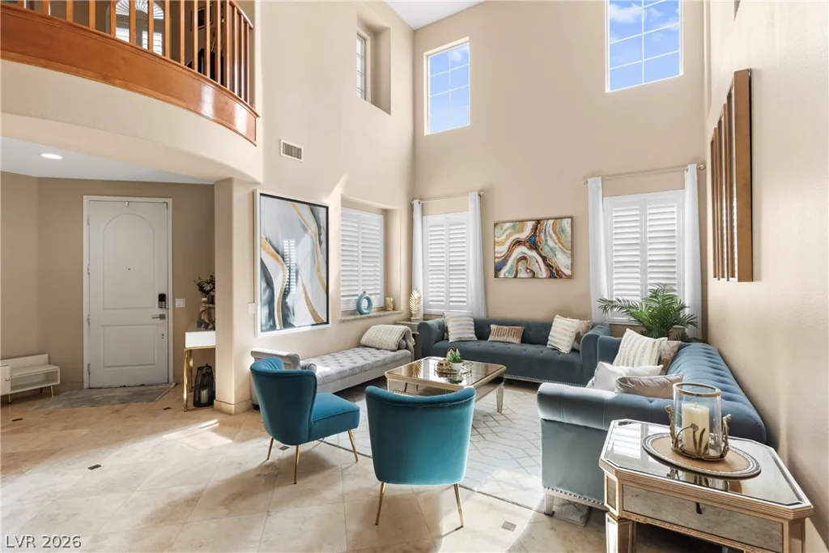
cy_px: 276
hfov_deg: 93.3
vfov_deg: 70.5
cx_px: 414
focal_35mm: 17
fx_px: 392
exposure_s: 1/30
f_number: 8
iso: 400
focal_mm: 17
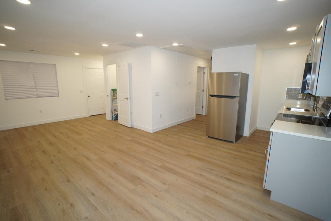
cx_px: 166
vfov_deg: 72.1
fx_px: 152
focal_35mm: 16
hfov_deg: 95.0
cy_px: 110
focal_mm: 11
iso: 640
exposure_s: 1/160
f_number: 4
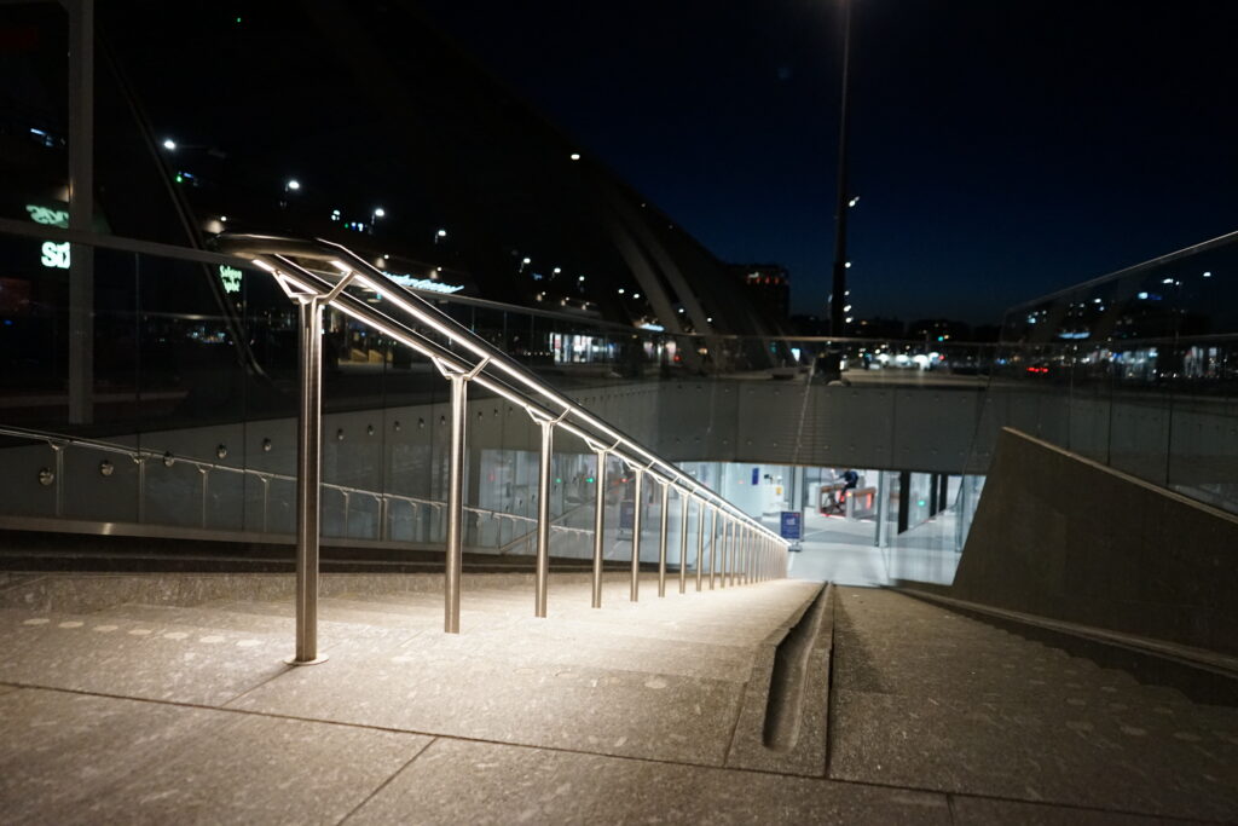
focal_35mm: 29
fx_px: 997
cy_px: 413
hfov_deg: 63.7
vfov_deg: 45.0
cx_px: 619
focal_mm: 29
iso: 5000
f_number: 3.5
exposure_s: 1/160
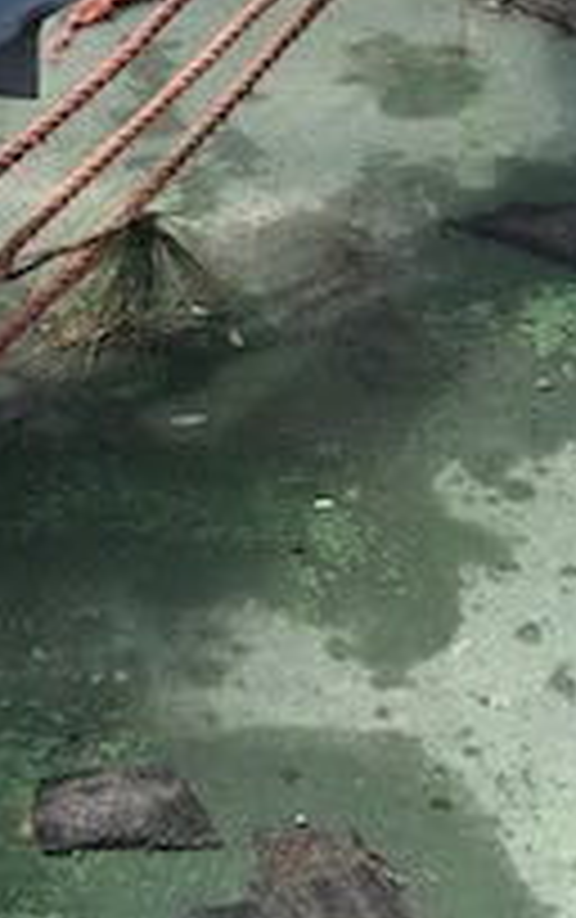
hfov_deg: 13.7
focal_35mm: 93
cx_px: -117
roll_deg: +1.4
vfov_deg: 21.7
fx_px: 2329
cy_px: 58
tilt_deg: -26.4
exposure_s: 1/883
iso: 20
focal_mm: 3.99
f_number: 1.8
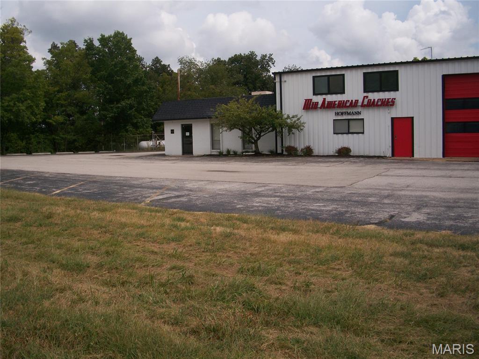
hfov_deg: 52.6
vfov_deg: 40.7
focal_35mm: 35
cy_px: 180
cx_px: 240
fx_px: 484
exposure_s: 1/500
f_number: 5.6
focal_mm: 6.3
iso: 80
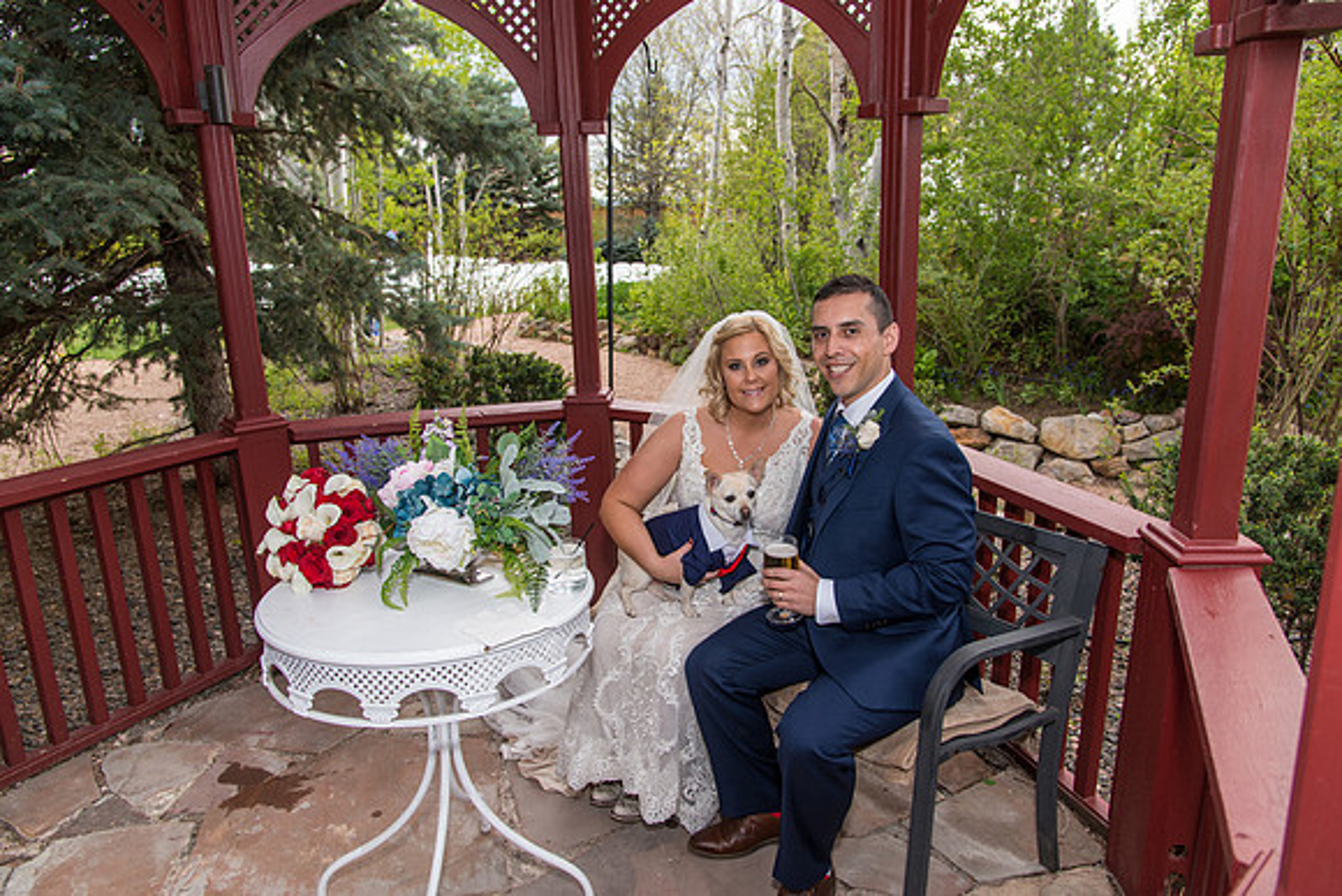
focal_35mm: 24
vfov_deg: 53.2
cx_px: 671
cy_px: 448
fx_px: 895
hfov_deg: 73.7
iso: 400
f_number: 5
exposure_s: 1/250
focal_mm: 24
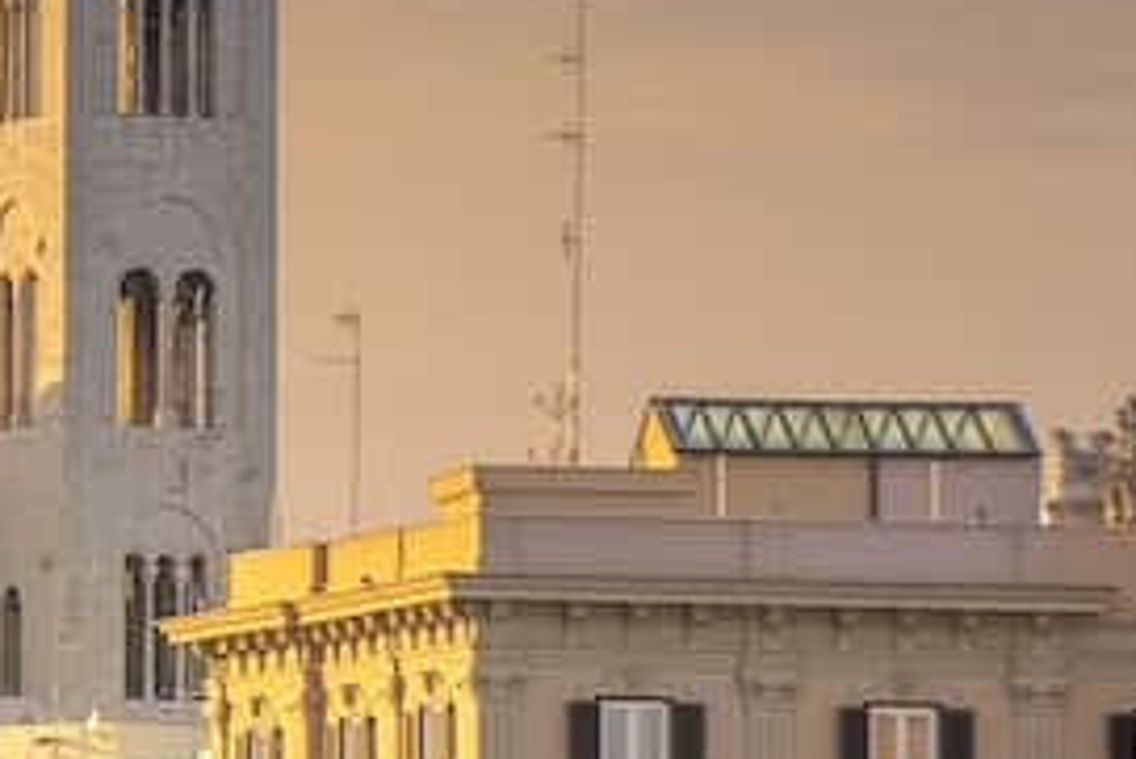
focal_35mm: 514
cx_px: -746
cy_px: 283
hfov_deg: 4.0
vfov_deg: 2.7
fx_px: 16227
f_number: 8
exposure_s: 1/4000
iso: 500
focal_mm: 116
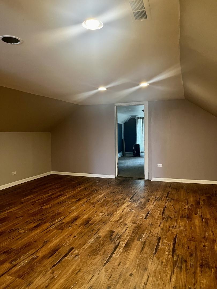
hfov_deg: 53.1
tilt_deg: -3.0
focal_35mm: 26
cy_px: 144
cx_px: 108
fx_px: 217
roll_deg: +1.8
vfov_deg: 67.3
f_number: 1.6
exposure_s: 1/60
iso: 400
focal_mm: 5.1
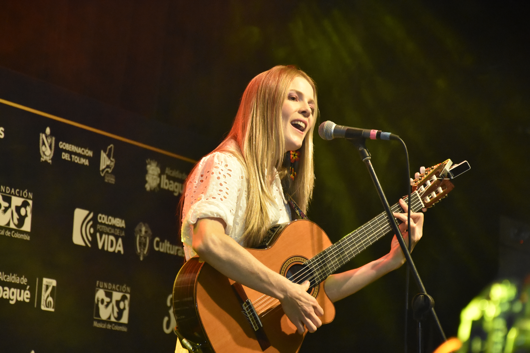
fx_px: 2319
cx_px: 265
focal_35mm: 158
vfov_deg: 8.7
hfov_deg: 13.0
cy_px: 176
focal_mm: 105
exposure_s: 1/160
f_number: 5.6
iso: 6400
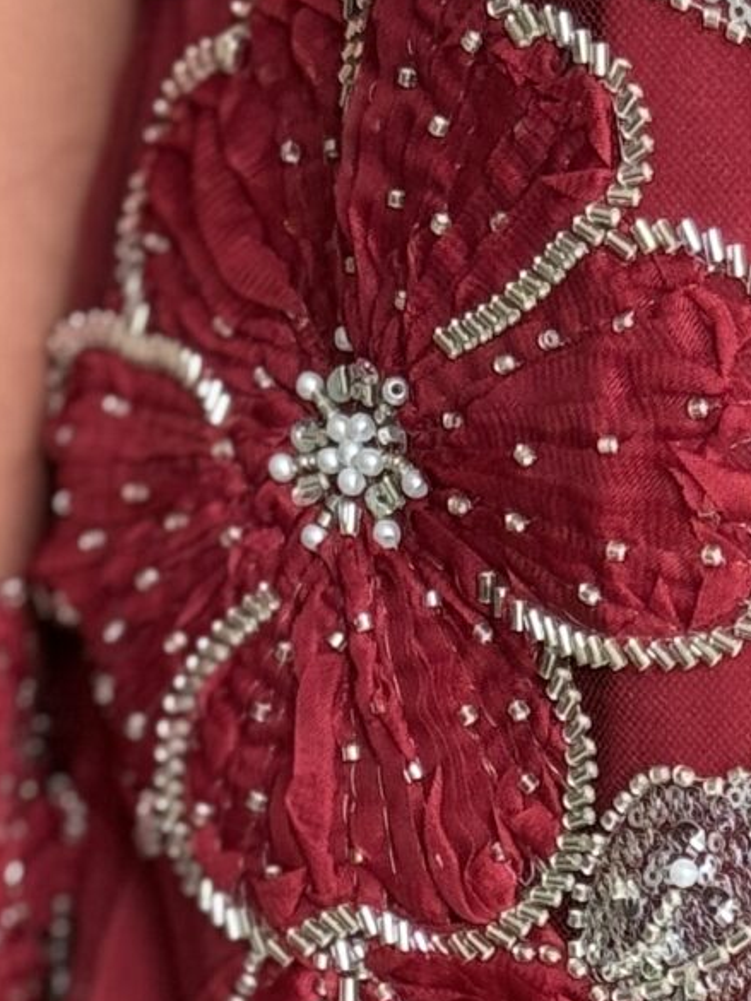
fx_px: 6072
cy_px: 1596
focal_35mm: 210
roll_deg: +0.4
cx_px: 1090
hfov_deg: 7.0
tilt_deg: -22.3
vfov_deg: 9.1
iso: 100
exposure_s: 1/60
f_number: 1.78
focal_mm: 6.76
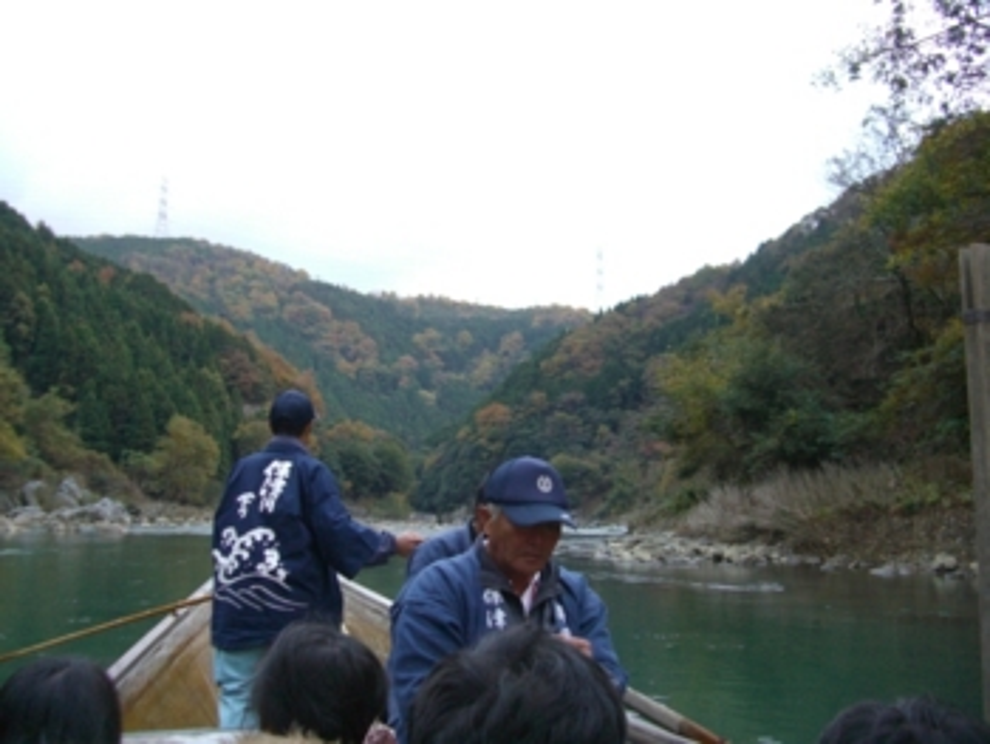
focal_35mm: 38
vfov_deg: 37.8
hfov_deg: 48.9
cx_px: 495
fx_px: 1088
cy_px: 372
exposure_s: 1/100
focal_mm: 7.9
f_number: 2.8
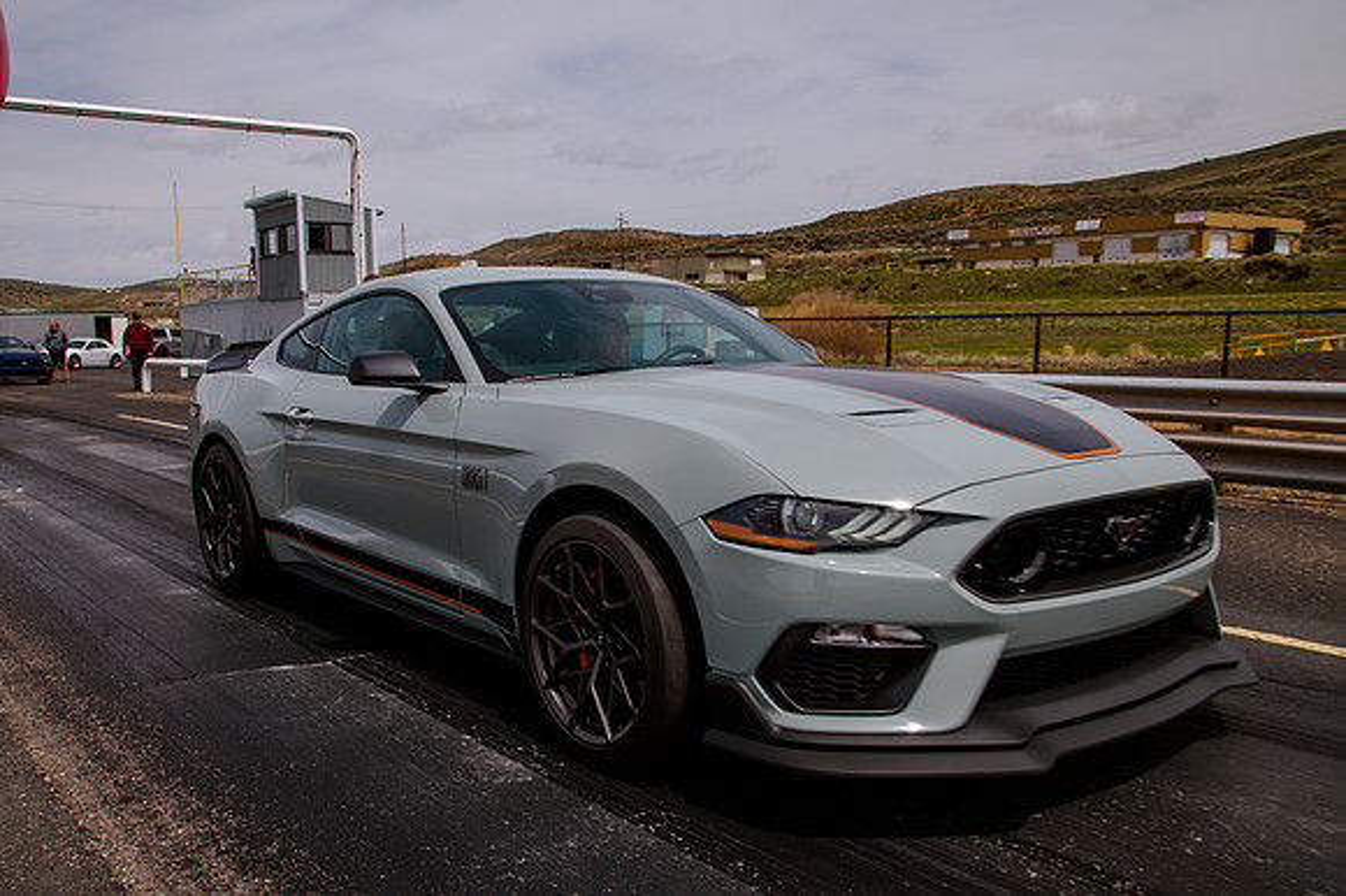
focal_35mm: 32
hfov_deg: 59.3
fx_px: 1179
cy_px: 480
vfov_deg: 41.6
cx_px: 596
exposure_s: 1/400
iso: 200
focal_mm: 28
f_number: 11
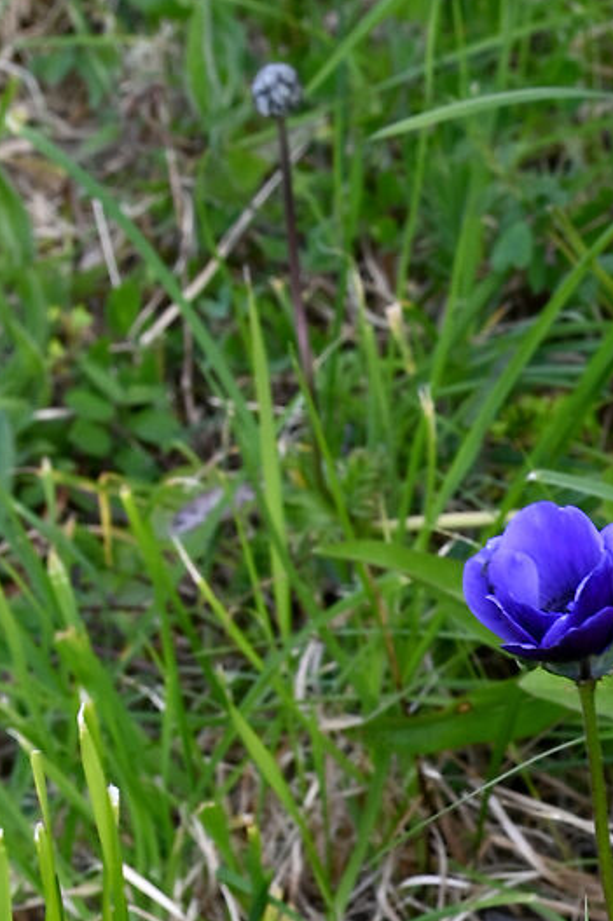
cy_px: 1010
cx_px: 1358
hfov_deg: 3.3
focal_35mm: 409
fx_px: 10466
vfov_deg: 5.0
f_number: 11
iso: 320
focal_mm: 90
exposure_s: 1/80
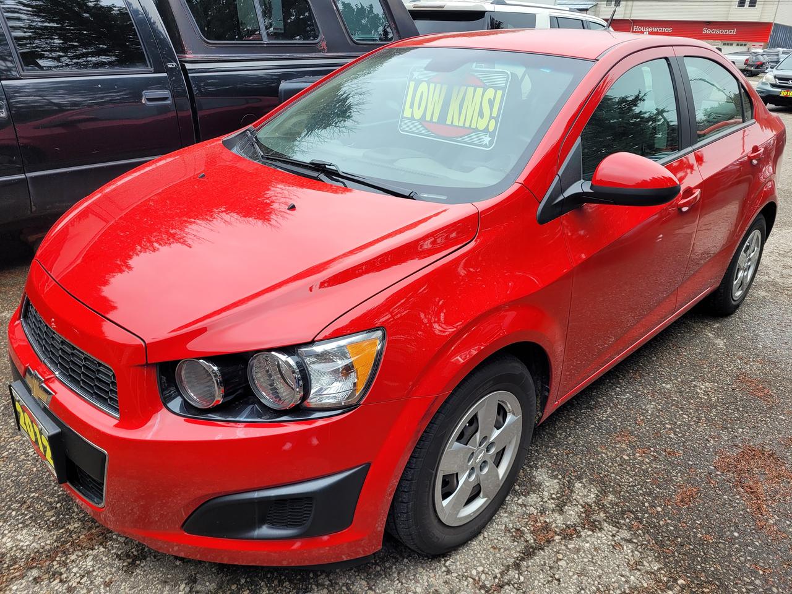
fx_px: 595
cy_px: 297
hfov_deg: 67.3
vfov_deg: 53.1
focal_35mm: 26
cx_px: 396
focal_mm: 5.4
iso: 40
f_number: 1.8
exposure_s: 1/216
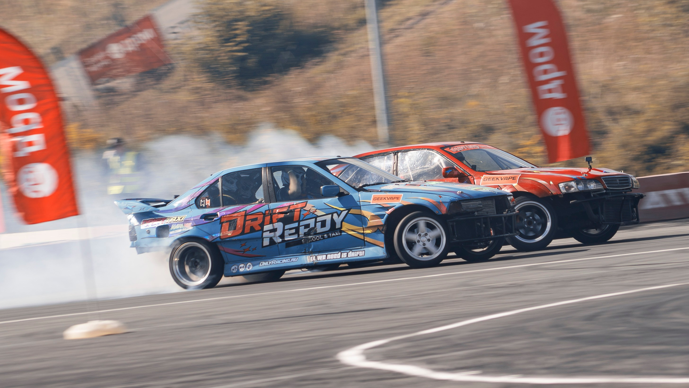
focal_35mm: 382
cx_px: 381
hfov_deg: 5.6
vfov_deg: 3.2
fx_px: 6982
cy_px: 237
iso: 100
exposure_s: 1/125
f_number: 9
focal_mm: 180
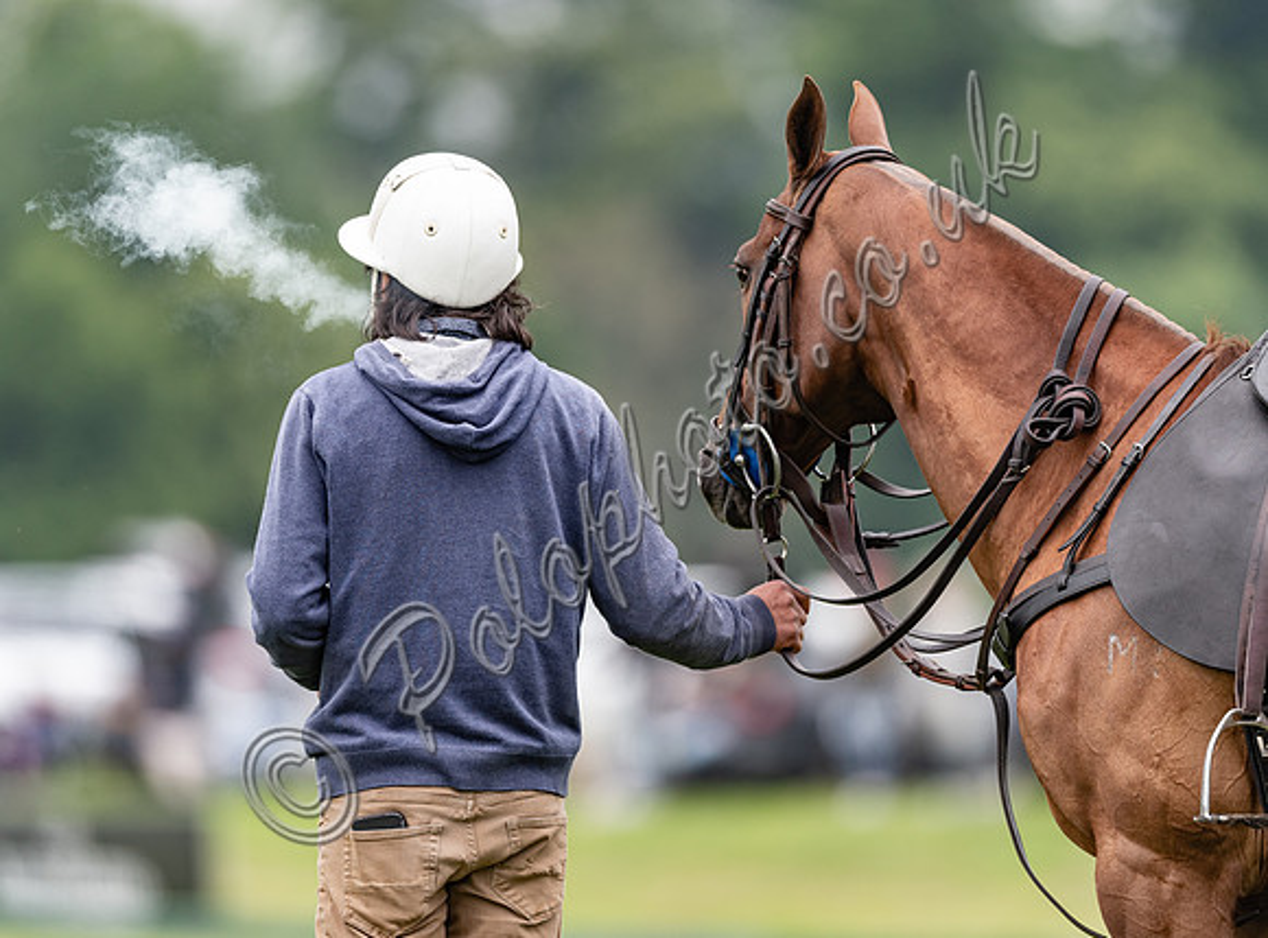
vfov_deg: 2.5
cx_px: 591
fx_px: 21719
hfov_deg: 3.3
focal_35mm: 596
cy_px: 438
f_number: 4
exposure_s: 1/800
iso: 400
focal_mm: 500
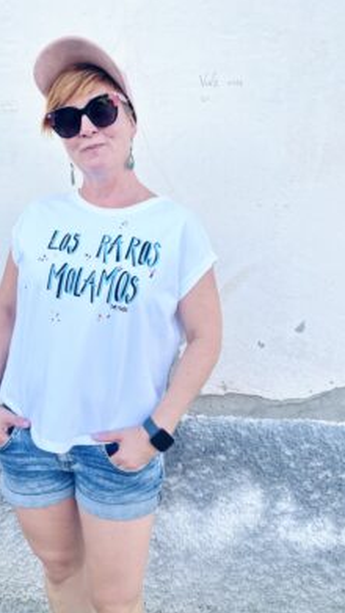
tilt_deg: -8.9
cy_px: 301
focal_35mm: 29
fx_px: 472
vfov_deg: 66.1
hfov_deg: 40.0
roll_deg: -3.0
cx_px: 133
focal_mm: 5.1
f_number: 1.6
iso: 50
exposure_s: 1/351
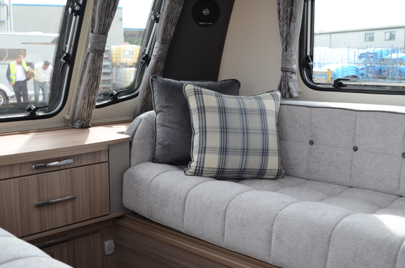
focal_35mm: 44
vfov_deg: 30.7
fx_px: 488
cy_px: 134
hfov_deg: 45.0
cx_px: 202
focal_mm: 29
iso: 100
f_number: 3.5
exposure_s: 1/50
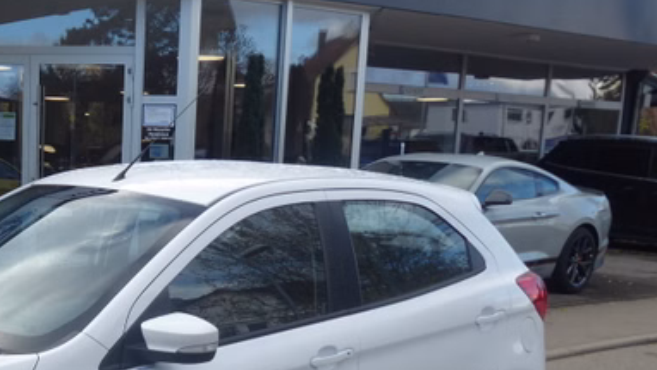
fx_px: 993
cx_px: 58
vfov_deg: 20.5
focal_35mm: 57
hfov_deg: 34.4
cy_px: 356
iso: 80
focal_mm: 4.3
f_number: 3.3
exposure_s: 1/250
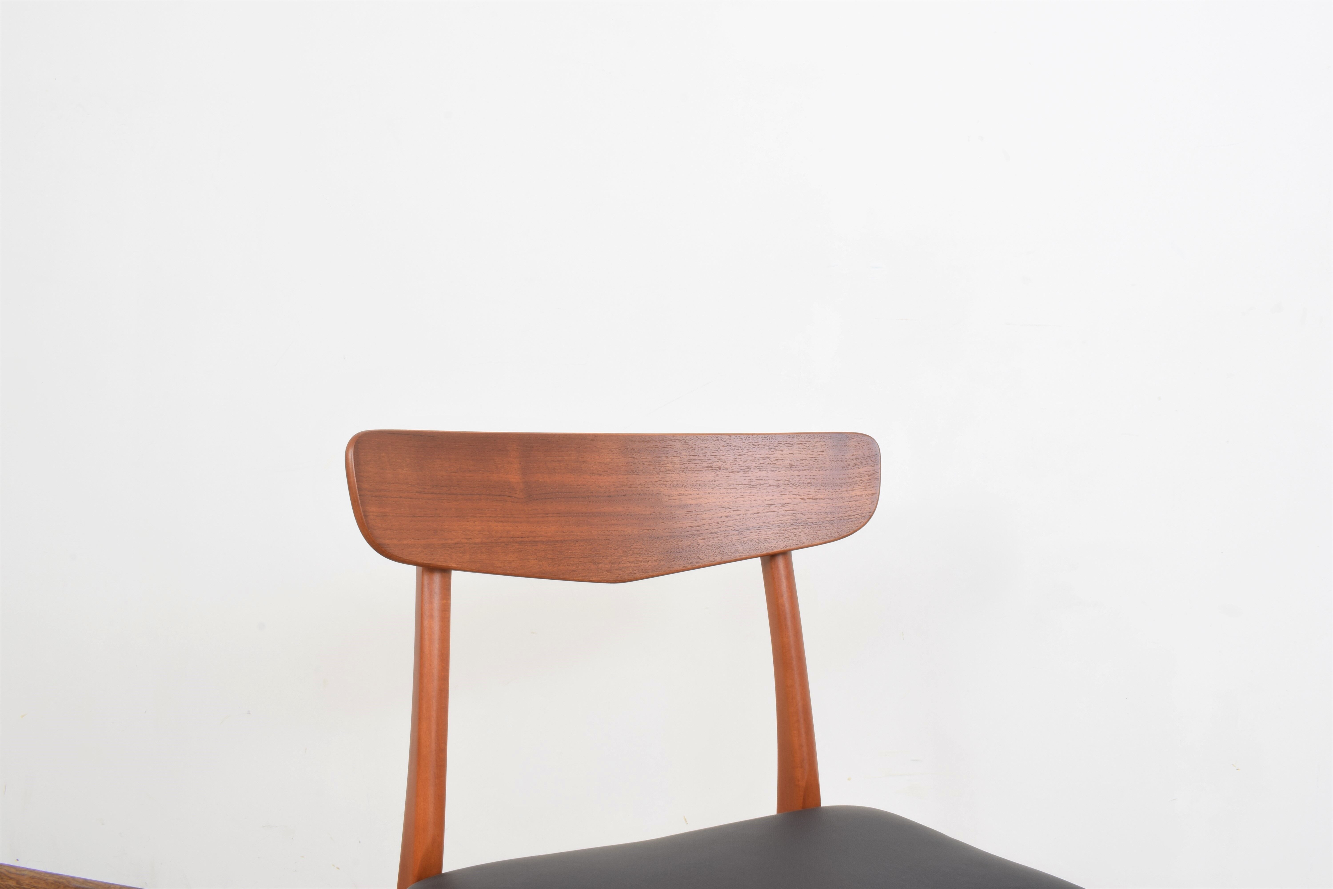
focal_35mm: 30
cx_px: 666
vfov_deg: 43.6
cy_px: 444
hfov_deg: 61.9
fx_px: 1111
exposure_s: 3
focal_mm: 20
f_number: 25
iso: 100
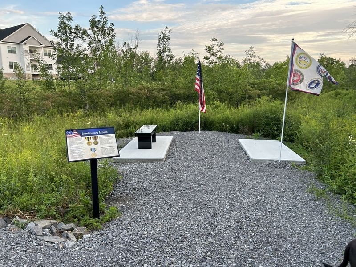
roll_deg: -3.3
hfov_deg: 67.3
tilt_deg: -8.6
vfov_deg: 53.1
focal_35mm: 26
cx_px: 178
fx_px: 267
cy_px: 134
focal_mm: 5.7
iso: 40
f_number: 1.5
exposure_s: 1/251
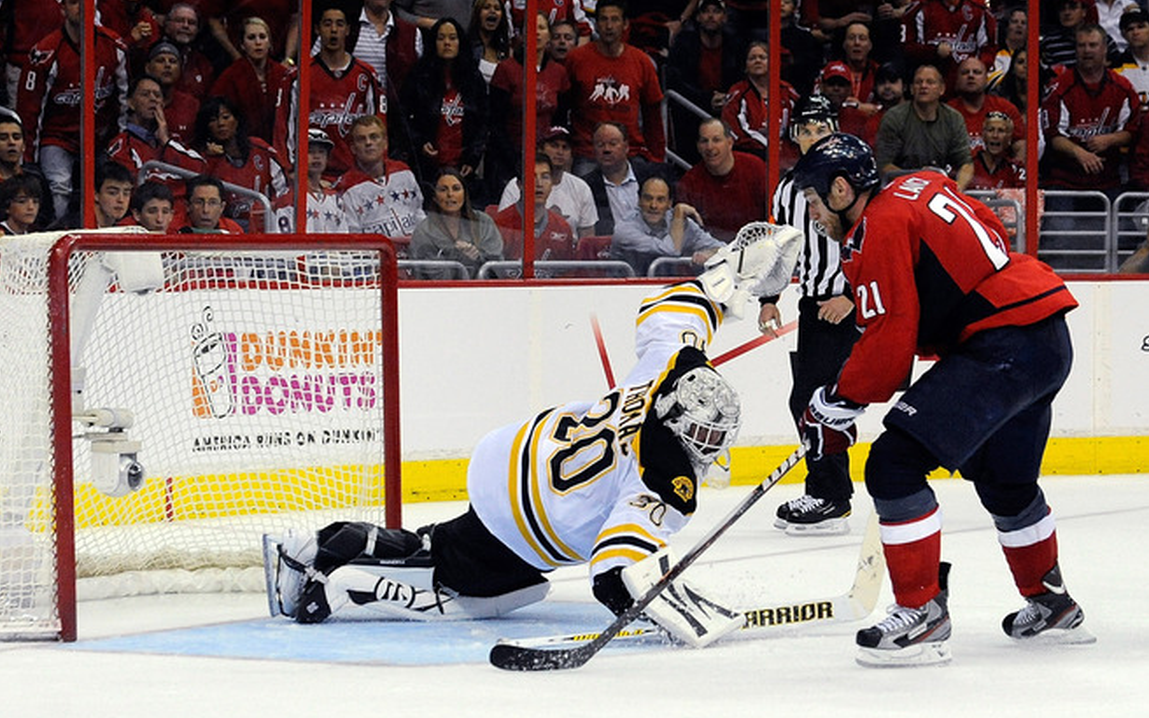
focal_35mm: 84
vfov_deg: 15.5
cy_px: 381
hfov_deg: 24.6
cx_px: 573
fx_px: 2630
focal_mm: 82
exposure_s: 1/1000
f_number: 4
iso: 3200
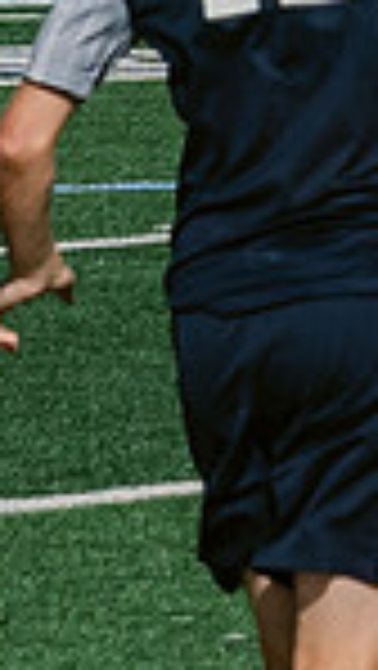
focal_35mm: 976
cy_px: -133
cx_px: 691
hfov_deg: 1.2
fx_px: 17362
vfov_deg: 2.2
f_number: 5.6
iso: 640
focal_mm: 70
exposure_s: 1/4000
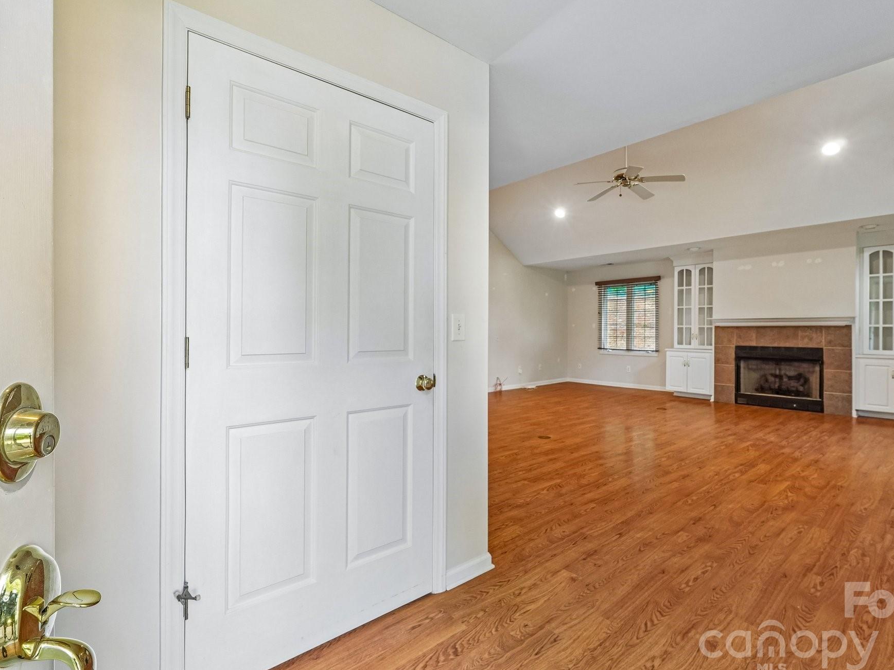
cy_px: 332
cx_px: 482
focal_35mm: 18
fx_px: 461
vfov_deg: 72.1
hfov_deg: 88.1
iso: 400
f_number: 8
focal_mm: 10.5
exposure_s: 1/8
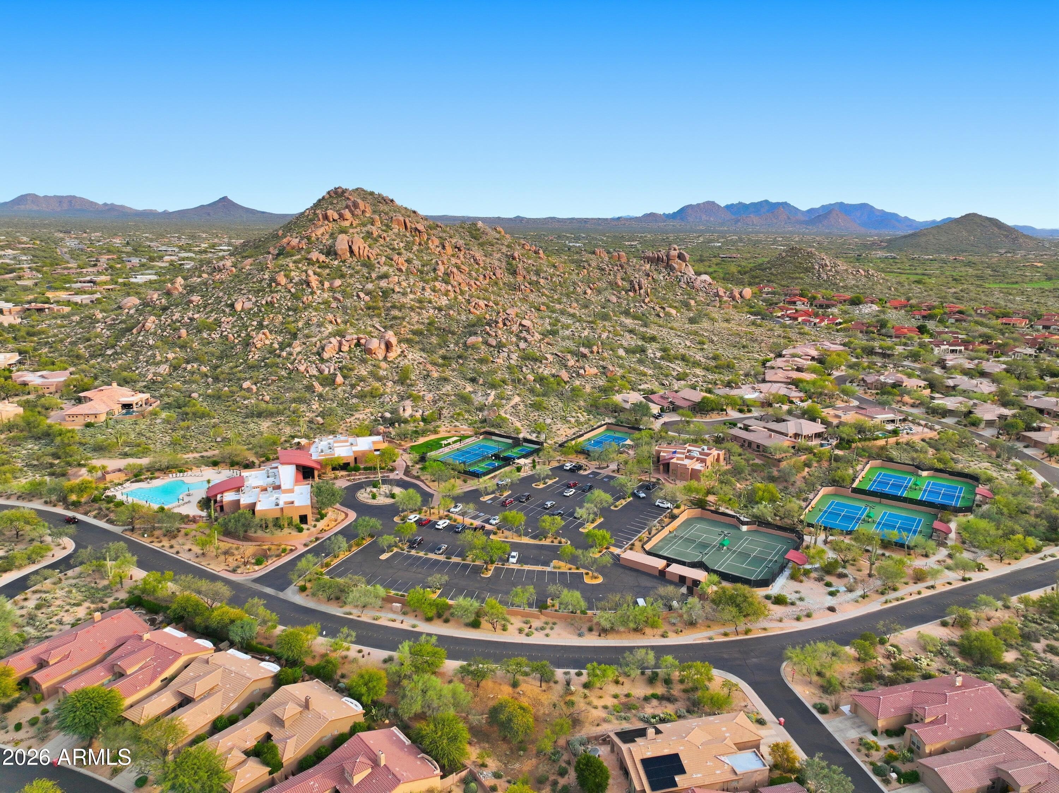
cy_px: 396
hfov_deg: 71.6
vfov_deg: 56.8
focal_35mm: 24
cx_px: 530
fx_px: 734
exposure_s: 1/1000
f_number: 2.8
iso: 140
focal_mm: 12.3
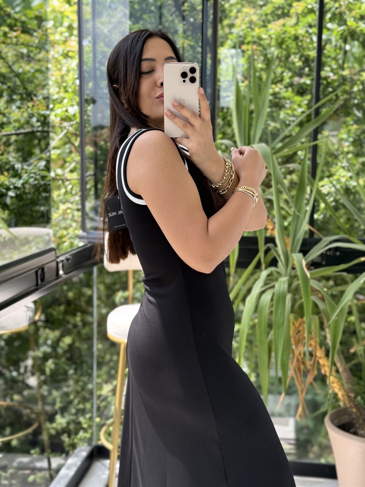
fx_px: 675
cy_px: 244
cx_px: 182
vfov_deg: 39.7
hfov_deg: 30.3
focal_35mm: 48
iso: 64
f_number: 1.78
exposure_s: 1/463
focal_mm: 6.76
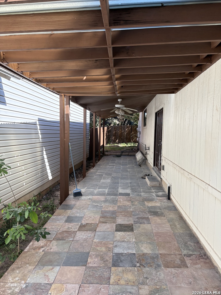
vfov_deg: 67.3
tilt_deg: -3.6
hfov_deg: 53.1
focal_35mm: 26
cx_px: 110
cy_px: 148
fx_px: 221
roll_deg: -1.9
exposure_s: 1/731
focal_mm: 5.96
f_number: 1.6
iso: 64
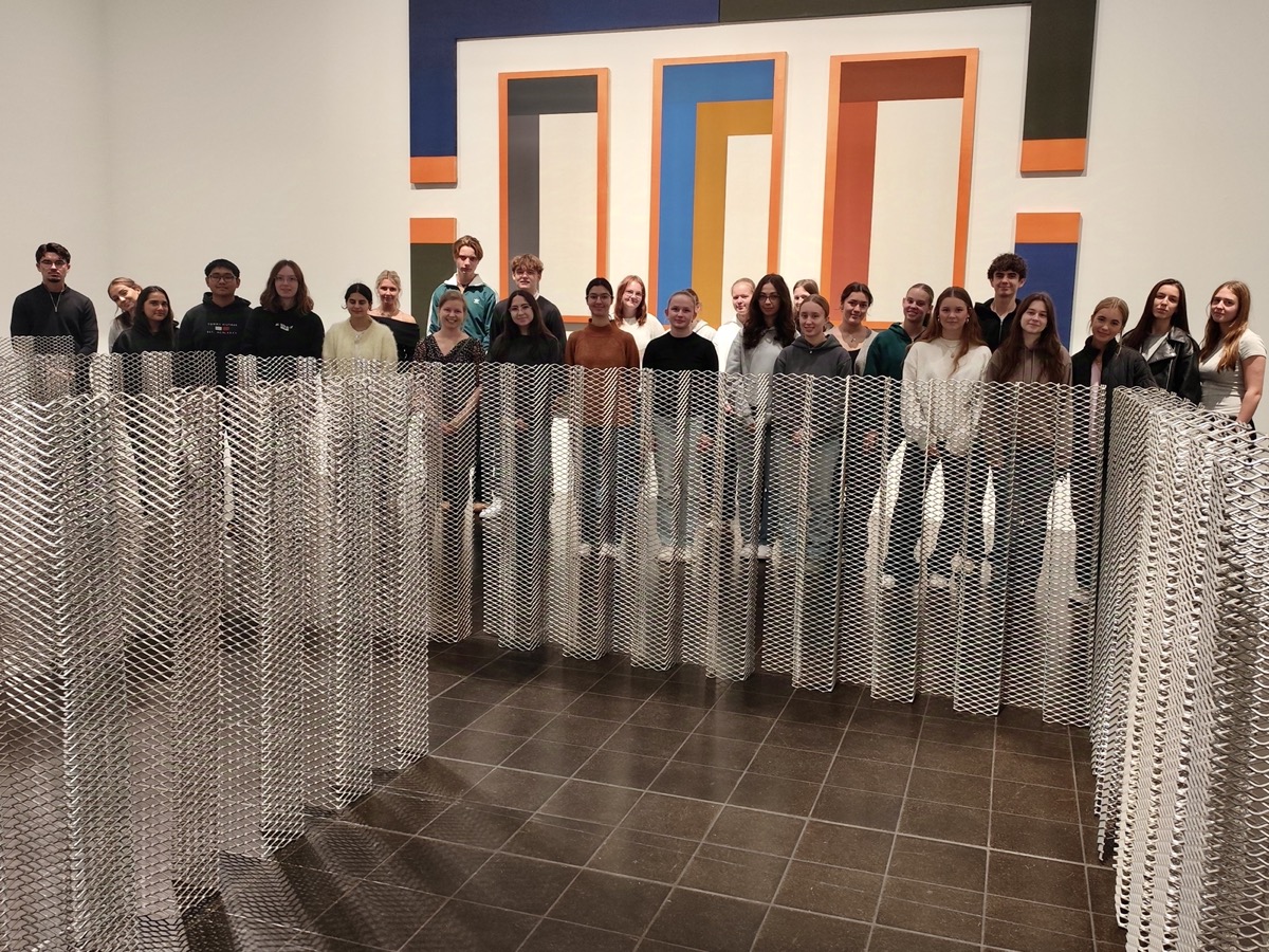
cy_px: 476
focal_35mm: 23
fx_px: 843
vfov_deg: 58.9
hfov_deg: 73.9
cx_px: 634
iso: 640
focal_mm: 6.14
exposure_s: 1/50
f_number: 1.65
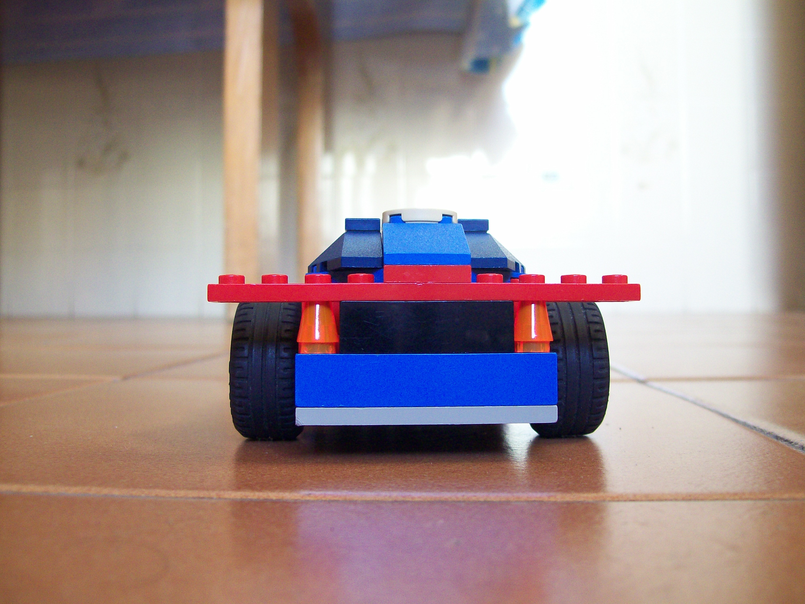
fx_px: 837
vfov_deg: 39.7
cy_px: 302
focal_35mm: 36
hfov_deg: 51.4
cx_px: 402
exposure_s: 1/22.3
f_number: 2.7
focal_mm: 6
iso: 160
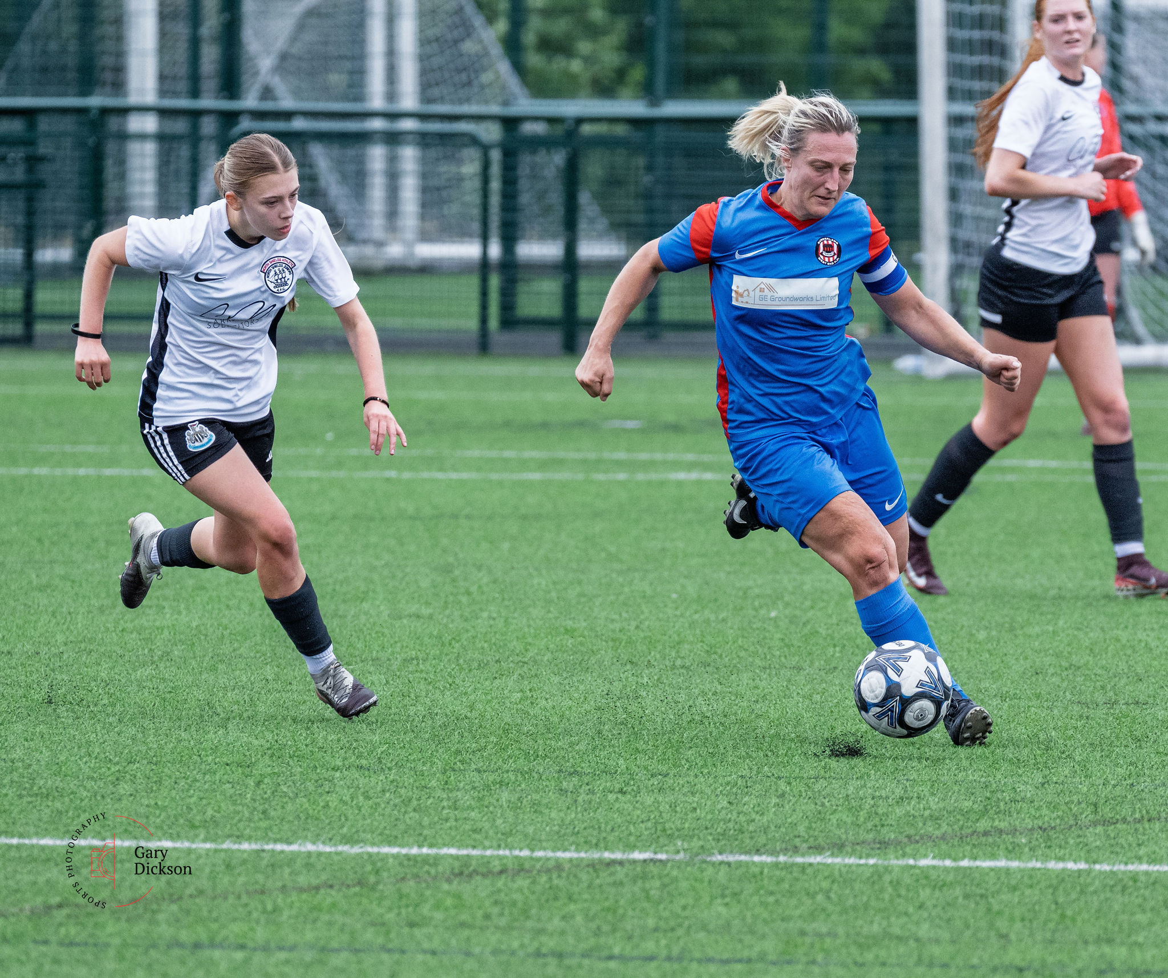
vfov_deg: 2.7
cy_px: 567
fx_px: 20620
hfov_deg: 3.2
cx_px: 725
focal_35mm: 586
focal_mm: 270
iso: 1400
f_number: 5
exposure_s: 1/1250
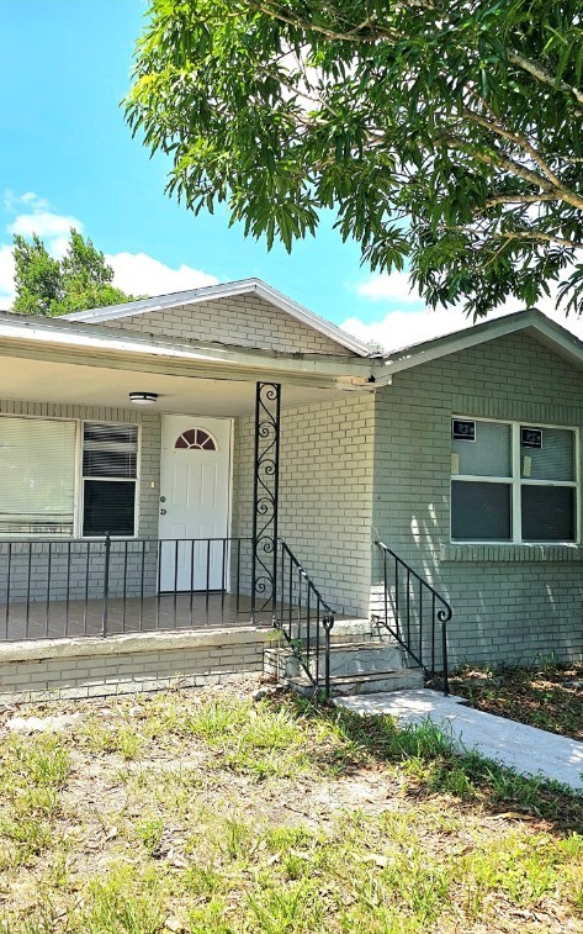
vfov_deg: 58.1
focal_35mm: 33
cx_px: 251
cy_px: 471
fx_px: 839
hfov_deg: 38.2
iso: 10
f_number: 1.7
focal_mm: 6.3
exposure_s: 1/556
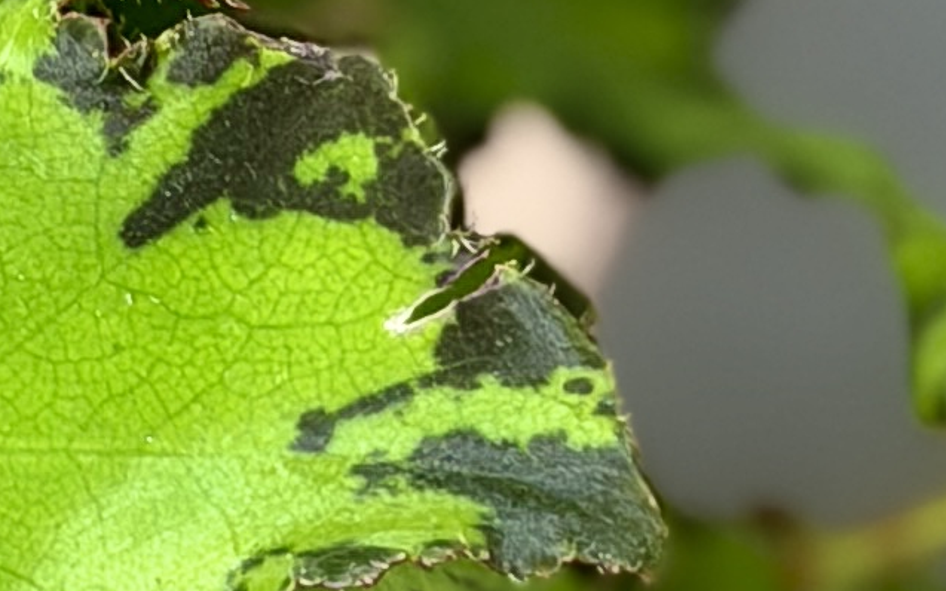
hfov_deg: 6.4
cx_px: -573
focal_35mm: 322
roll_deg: -1.8
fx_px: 8301
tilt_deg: -13.7
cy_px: -276
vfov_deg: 4.1
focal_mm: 6.76
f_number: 1.78
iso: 50
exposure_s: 1/121
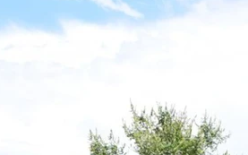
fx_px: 764
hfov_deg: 16.5
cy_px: 275
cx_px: 391
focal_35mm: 113
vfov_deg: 10.9
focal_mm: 20
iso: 200
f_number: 10
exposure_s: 1/400
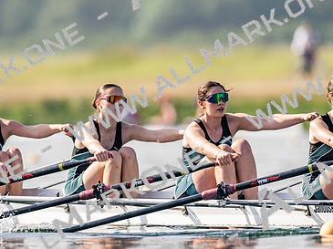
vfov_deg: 1.6
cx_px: 180
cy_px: 145
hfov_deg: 2.2
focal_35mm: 918
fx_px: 8822
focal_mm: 600
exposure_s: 1/2500
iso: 280
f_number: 5.6
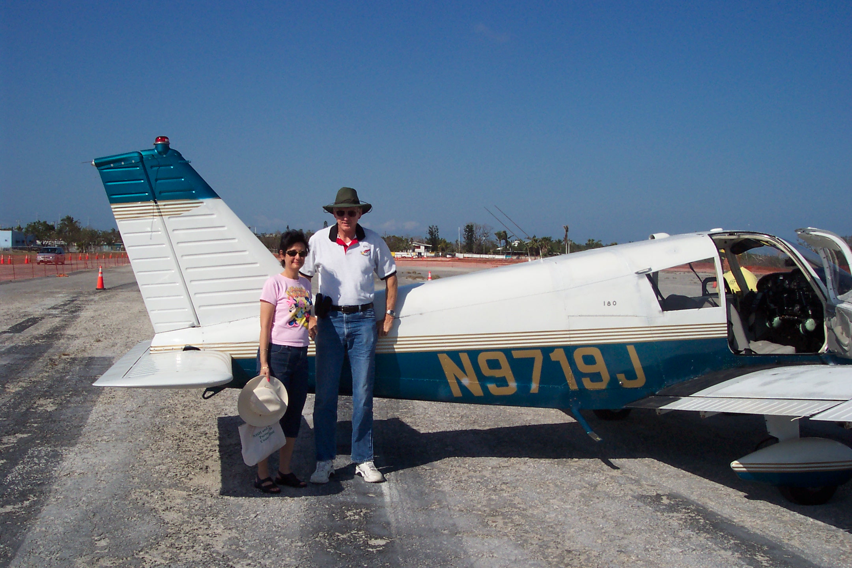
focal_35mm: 38
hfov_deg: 50.7
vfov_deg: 35.1
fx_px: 899
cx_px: 426
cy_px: 284
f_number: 4.8
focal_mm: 8
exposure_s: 1/1000
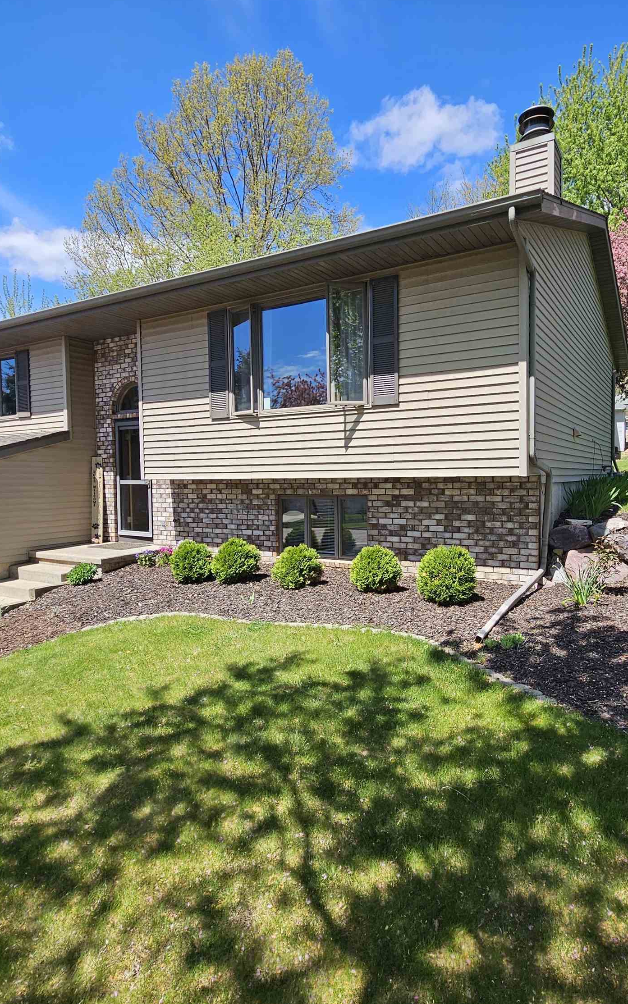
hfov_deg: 61.7
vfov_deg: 88.0
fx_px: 520
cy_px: 506
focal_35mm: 19
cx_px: 377
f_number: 2.2
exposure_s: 1/1542
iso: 50
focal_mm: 2.2
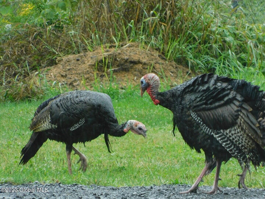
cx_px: 132
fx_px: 6545
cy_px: 100
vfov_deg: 1.7
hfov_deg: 2.3
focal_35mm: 855
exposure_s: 1/160
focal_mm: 152
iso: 640
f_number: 6.5
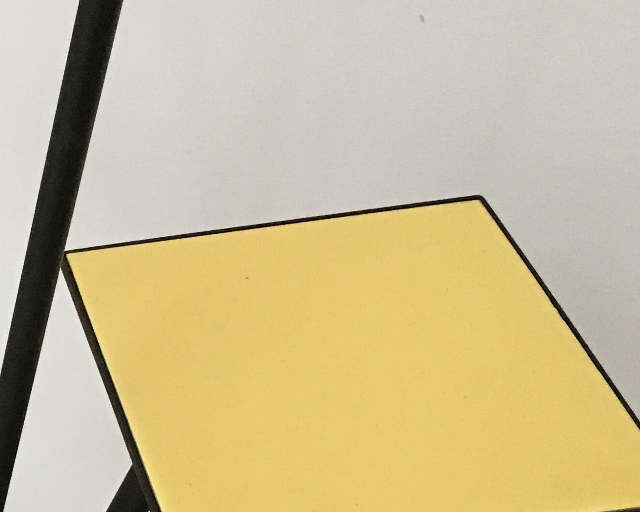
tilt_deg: -44.5
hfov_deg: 20.3
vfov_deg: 17.4
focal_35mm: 87
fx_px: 1648
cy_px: 440
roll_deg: +1.0
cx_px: -170
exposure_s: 1/33
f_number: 2.2
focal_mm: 4.15
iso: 250
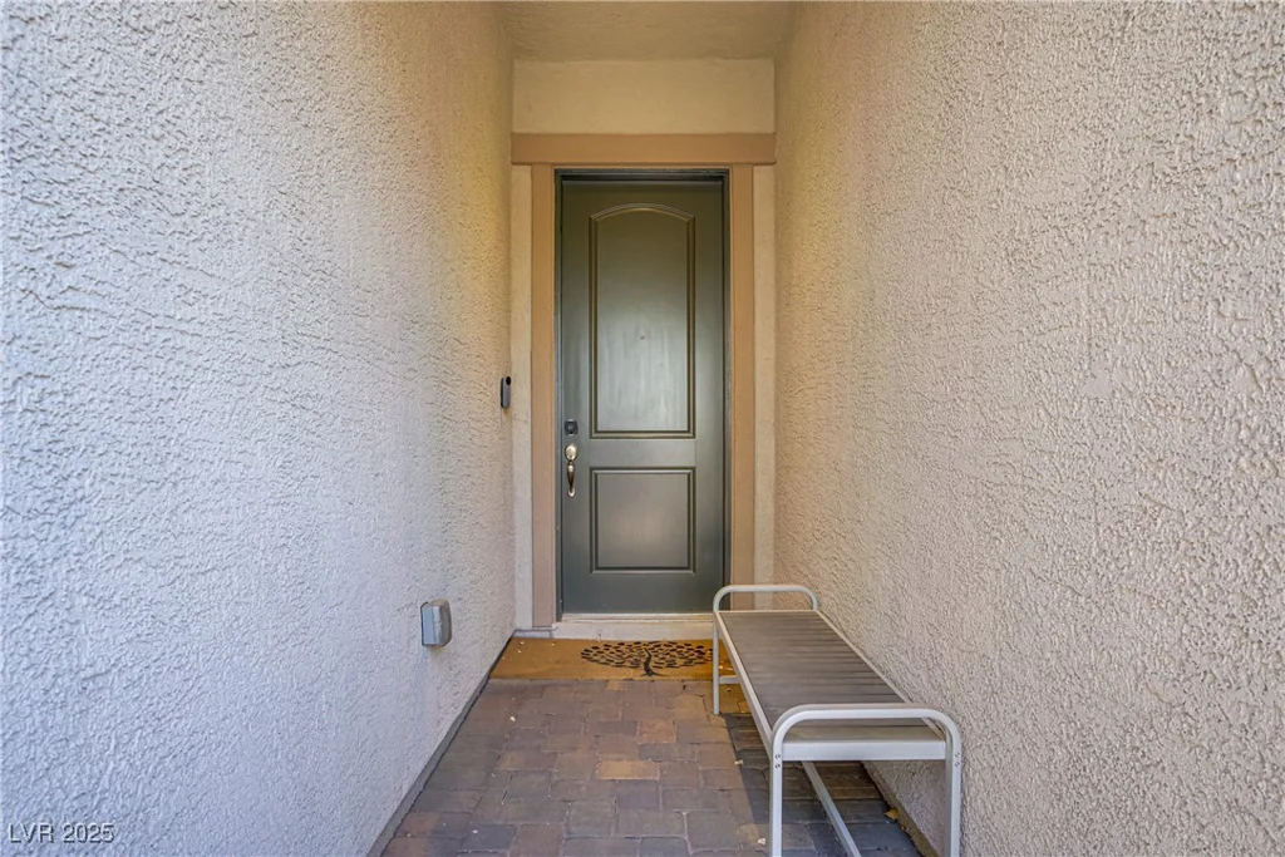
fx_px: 714
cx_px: 642
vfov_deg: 61.9
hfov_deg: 84.0
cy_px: 428
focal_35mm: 20
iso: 100
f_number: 7.1
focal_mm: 20
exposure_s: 1/10
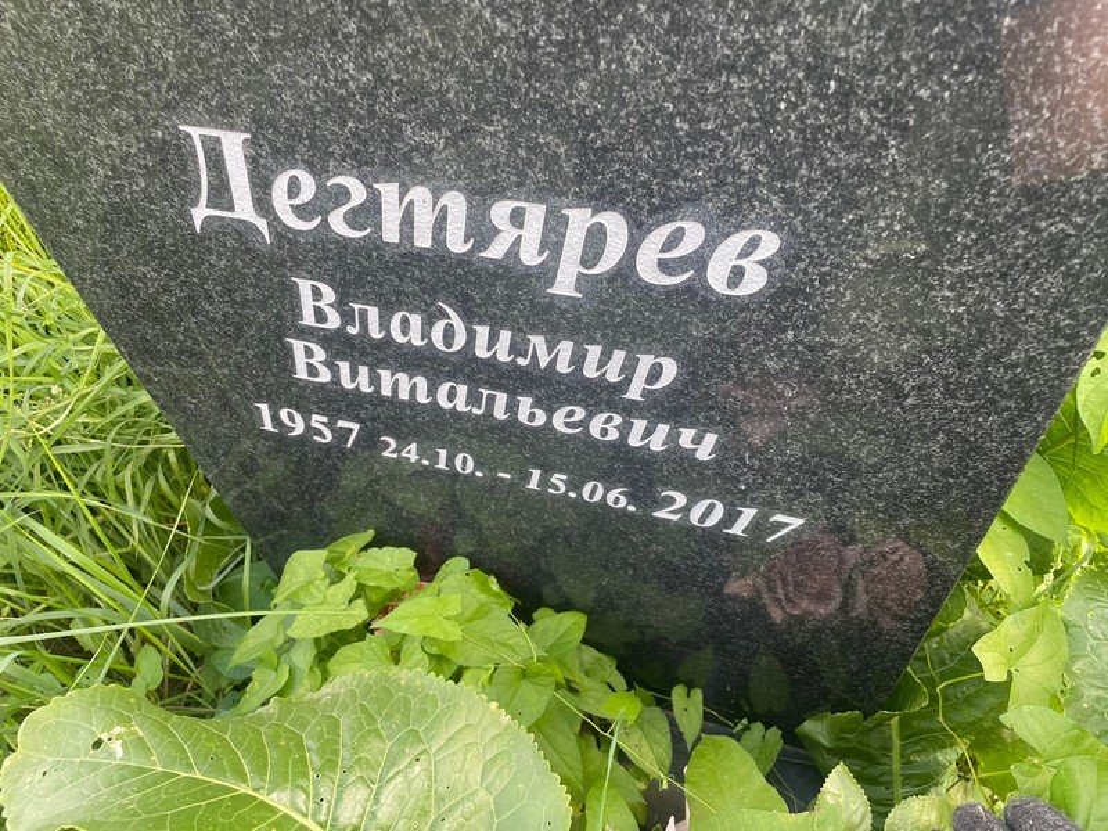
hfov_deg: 67.3
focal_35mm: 26
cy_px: 416
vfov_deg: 53.1
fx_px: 832
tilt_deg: -49.3
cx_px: 554
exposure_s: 1/121
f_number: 1.6
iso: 32
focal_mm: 4.2
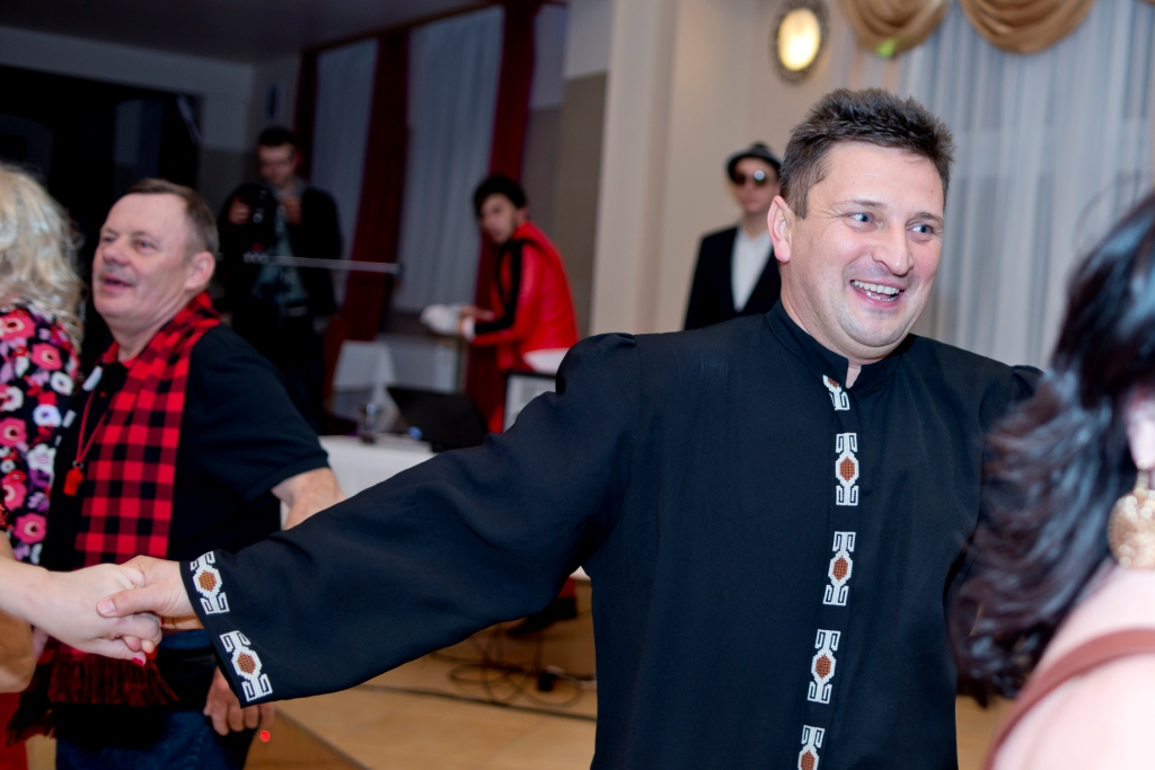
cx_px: 578
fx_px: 1123
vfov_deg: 37.9
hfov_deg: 54.4
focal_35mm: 35
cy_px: 385
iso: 320
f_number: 2.8
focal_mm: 35
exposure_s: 1/320
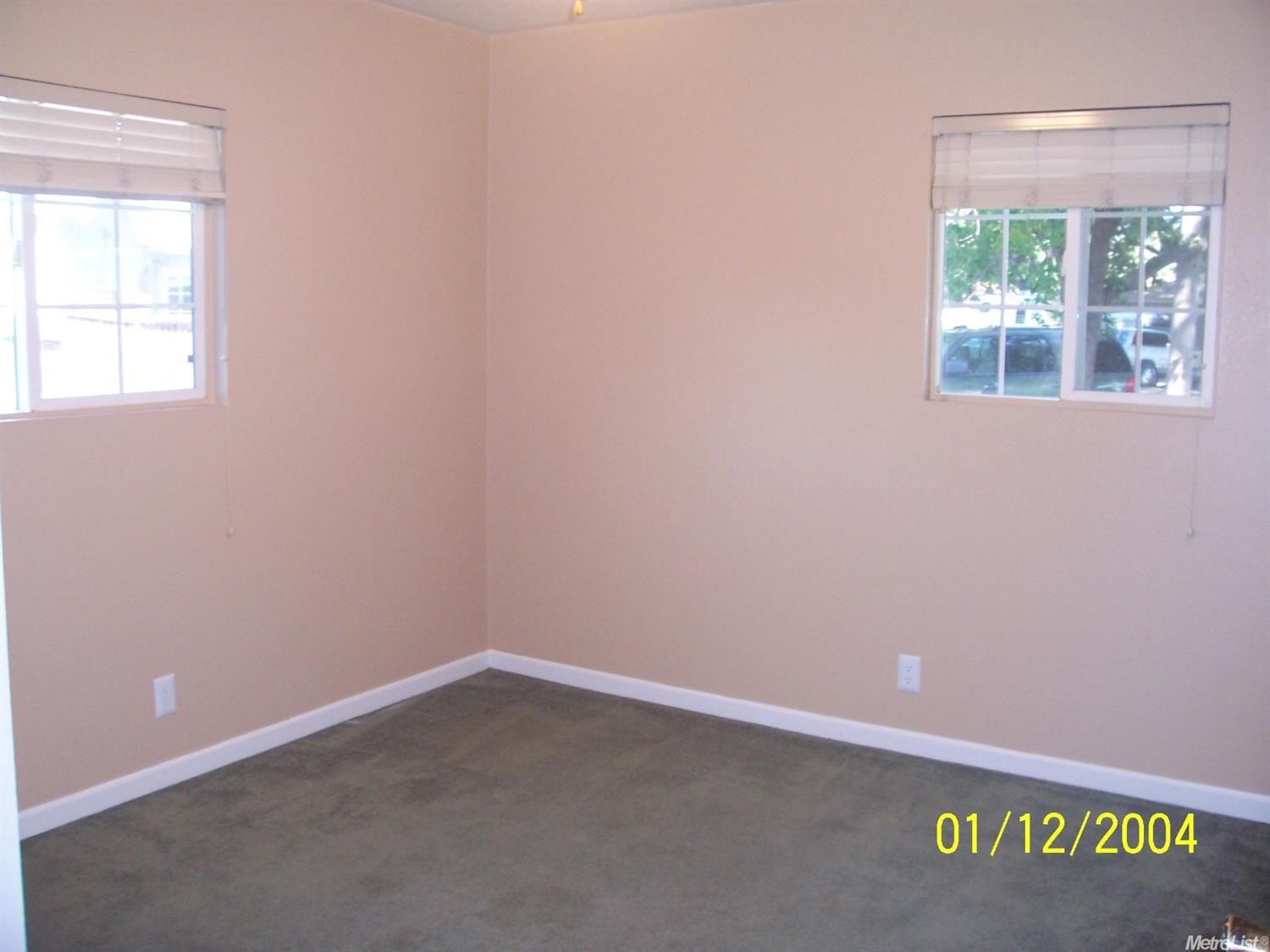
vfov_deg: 41.8
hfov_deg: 54.0
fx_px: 1247
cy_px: 476
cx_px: 635
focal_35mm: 34
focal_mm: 5.6
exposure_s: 1/60
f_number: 2.7
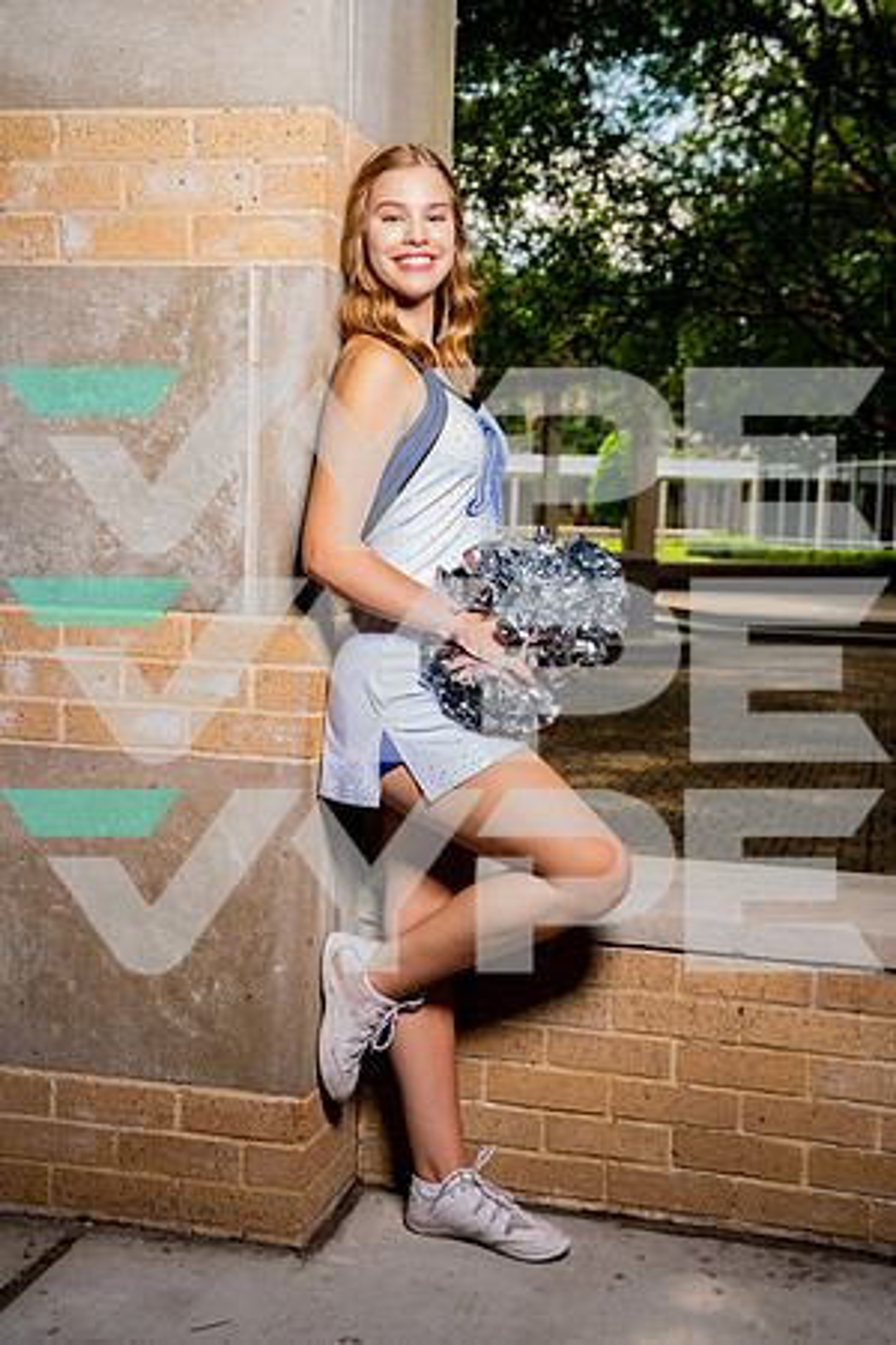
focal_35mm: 45
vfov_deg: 43.6
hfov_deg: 29.9
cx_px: 448
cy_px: 672
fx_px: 1680
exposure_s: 1/250
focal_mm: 45
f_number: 5.6
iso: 200
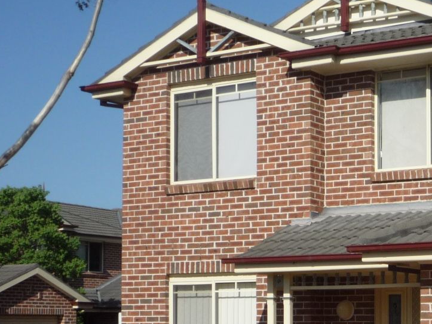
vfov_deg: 17.1
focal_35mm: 85
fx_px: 1061
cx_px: 387
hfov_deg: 22.5
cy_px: 284
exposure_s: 1/640
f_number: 5.6
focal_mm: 5.2
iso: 100
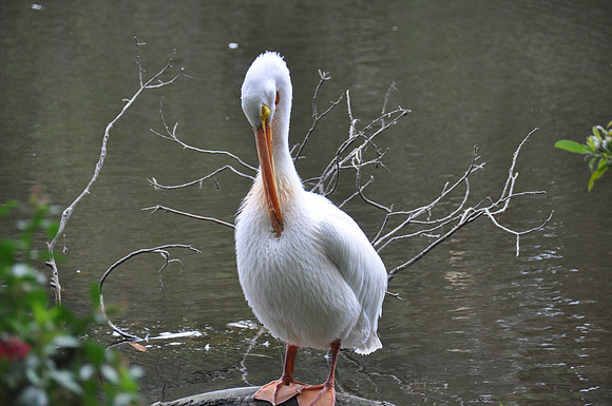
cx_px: 306
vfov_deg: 4.7
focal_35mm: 292
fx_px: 4966
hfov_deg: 7.1
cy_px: 203
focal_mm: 195
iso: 320
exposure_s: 1/200
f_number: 5.6
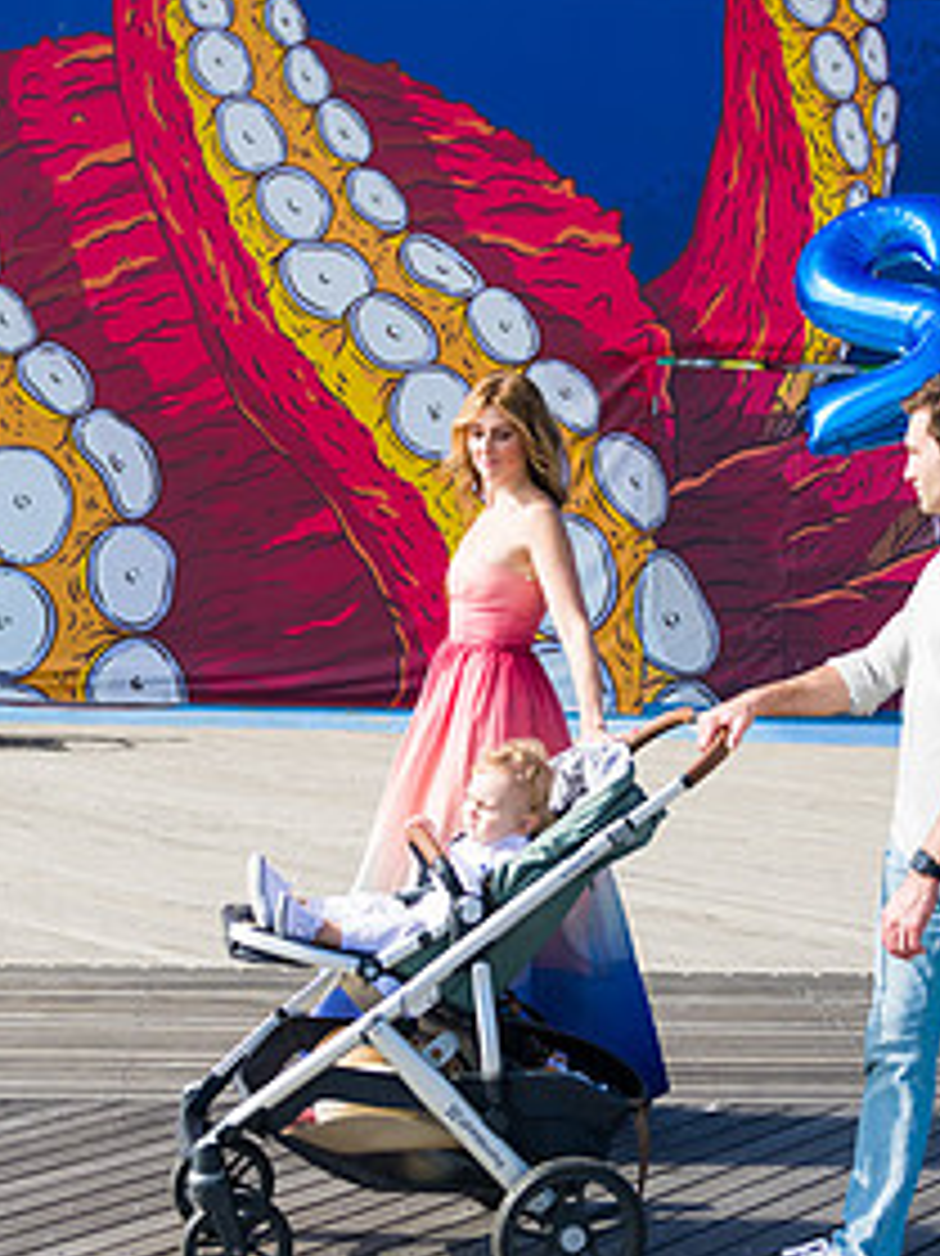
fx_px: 2319
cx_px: 535
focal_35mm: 64
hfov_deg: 22.9
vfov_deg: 30.3
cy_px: 601
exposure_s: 1/2000
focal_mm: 32
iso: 200
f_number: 5
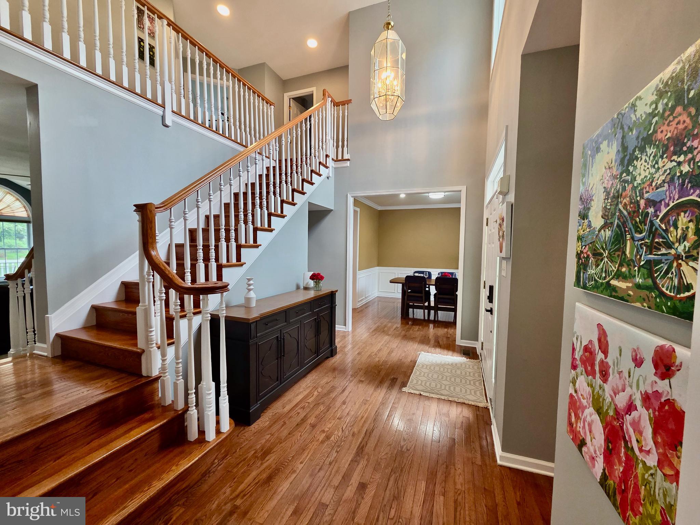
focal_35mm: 13
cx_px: 350
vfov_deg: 89.9
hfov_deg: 106.2
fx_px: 263
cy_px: 262
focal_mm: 2.2
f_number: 2.2
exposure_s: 1/60
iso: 160
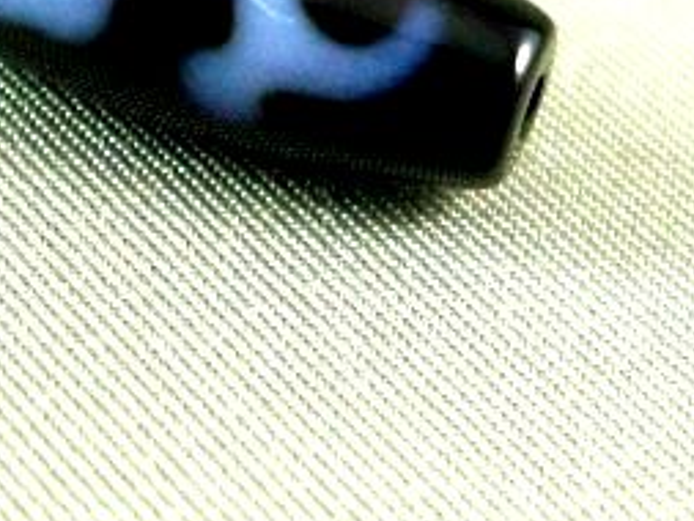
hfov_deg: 21.6
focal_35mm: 90
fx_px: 1805
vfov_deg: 16.0
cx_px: 211
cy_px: -41
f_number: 2.8
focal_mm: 7.9
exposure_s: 1/80
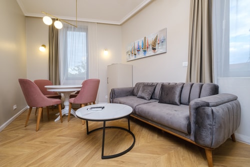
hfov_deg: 100.4
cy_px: 84
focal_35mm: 15
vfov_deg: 77.3
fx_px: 104
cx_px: 125
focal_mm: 10
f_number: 8
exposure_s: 1/20
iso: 320
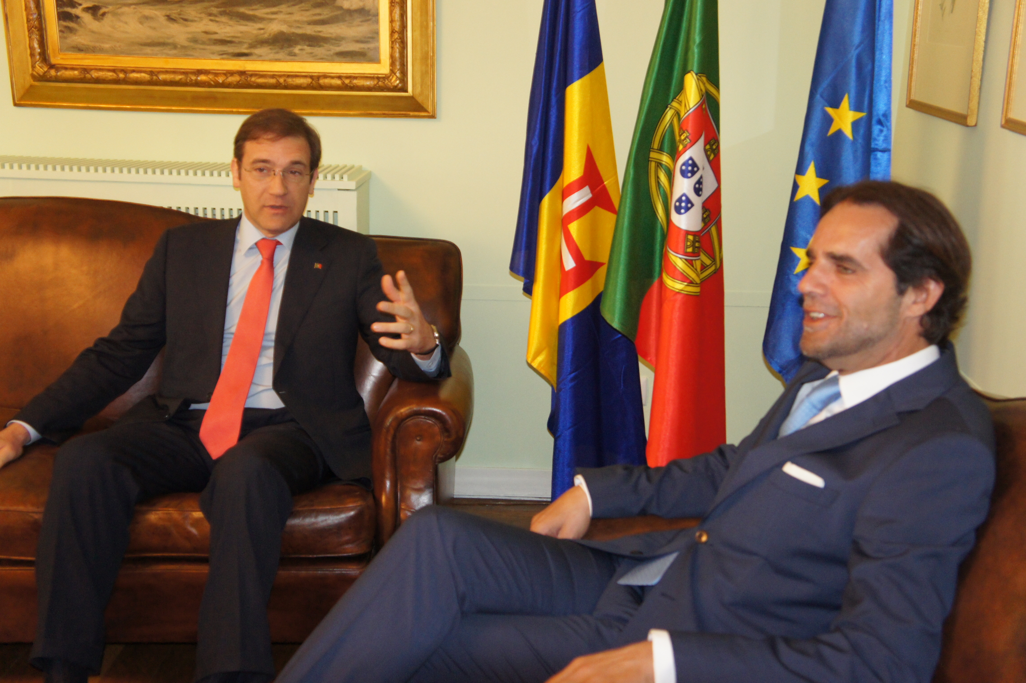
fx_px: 1367
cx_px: 513
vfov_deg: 28.0
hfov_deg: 41.1
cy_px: 342
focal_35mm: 48
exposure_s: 1/60
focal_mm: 32
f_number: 4.5
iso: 1600
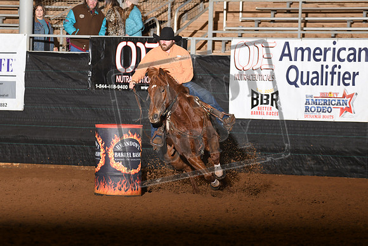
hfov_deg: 8.9
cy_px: 123
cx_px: 184
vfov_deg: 6.0
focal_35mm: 230
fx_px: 2352
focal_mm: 230
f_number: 5.6
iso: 1000
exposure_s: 1/250
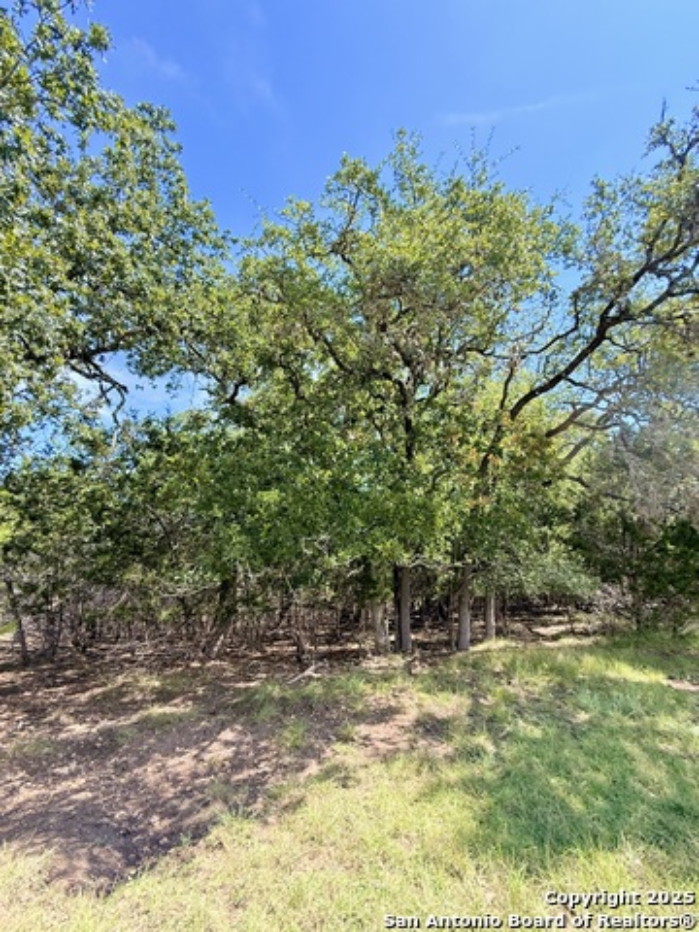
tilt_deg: +16.7
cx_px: 350
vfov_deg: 102.1
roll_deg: +0.7
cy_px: 466
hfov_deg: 85.7
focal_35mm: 14
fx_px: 377
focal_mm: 2.22
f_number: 2.2
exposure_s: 1/400
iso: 64
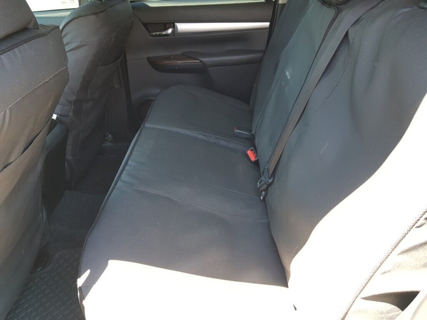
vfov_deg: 53.1
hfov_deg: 67.3
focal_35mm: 26
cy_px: 160
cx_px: 214
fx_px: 321
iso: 80
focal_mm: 4.3
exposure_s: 1/50
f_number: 1.7
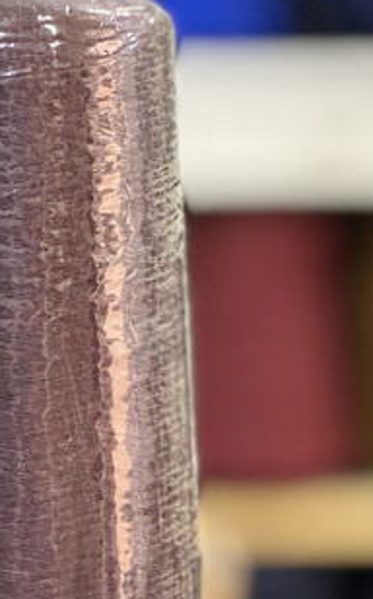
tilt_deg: -0.8
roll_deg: +0.4
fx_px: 3455
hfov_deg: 6.1
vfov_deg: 9.9
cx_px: -103
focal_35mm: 212
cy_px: 222
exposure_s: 1/33
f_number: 2.8
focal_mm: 9
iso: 400
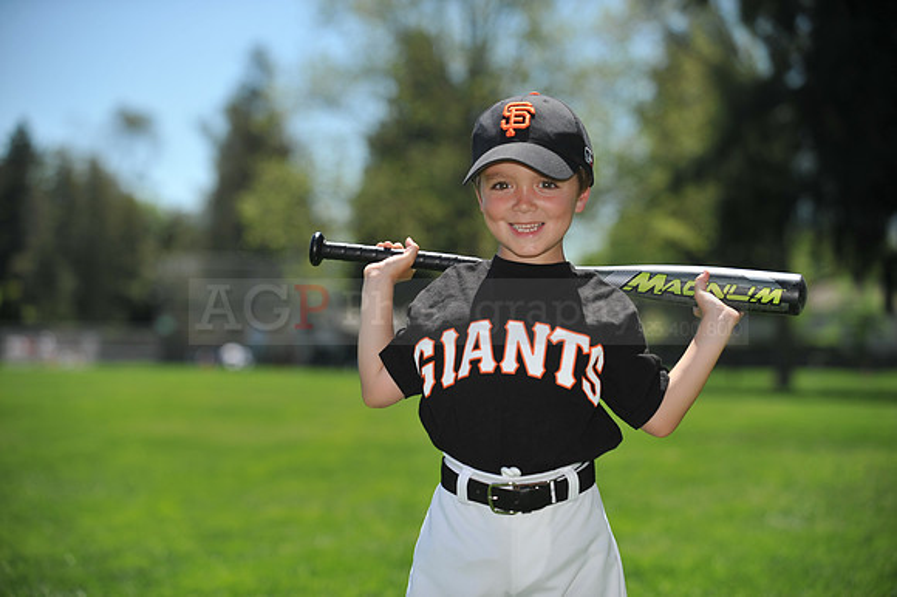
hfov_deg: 20.4
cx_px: 448
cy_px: 298
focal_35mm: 100
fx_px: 2490
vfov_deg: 13.7
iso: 200
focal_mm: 100
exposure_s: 1/2000
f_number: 4
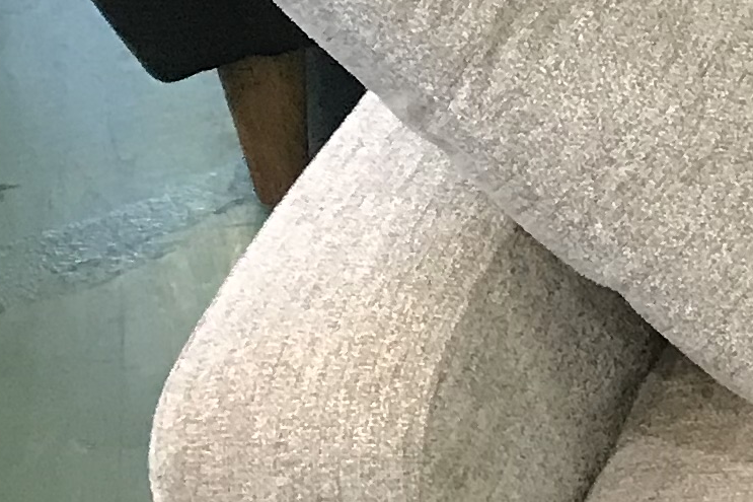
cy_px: 227
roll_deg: +1.2
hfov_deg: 10.5
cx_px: 2012
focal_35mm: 158
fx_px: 3304
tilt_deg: -37.9
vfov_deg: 8.7
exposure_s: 1/33
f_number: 1.8
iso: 40
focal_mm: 3.99
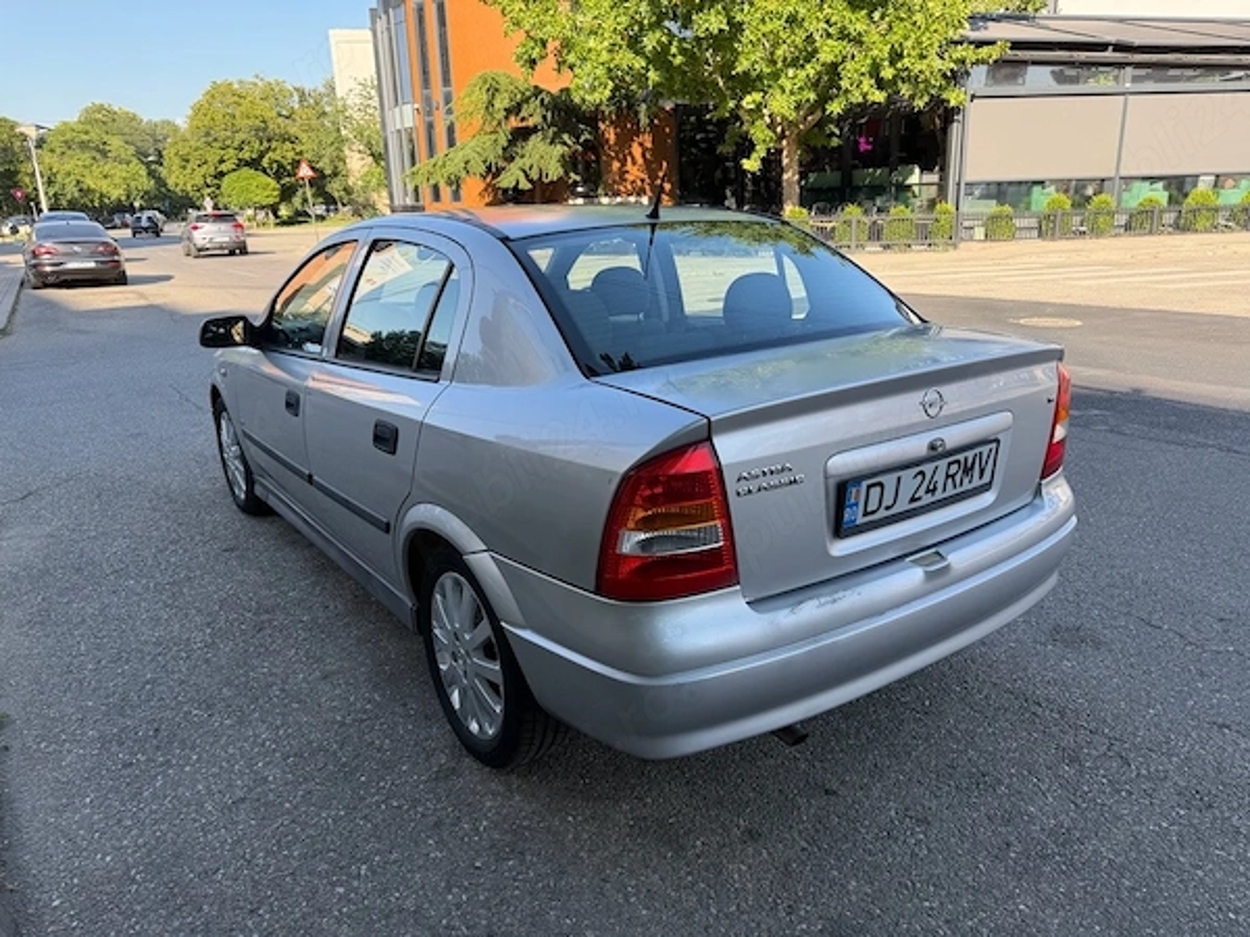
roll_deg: +2.2
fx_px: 867
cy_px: 468
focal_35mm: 24
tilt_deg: -15.9
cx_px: 625
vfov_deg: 56.8
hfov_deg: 71.6
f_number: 1.78
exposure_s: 1/840
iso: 80
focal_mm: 6.76
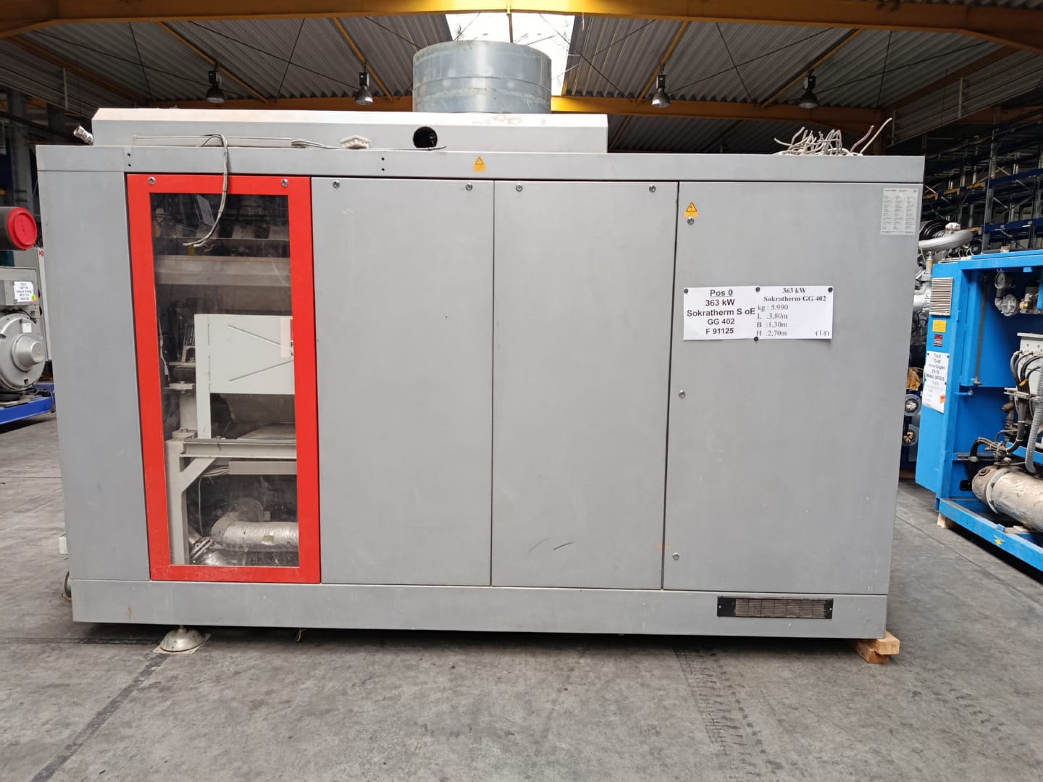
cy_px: 391
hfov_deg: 71.6
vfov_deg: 56.8
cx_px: 522
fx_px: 723
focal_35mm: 24
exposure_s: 1/50
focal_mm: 5.24
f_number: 1.7
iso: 590
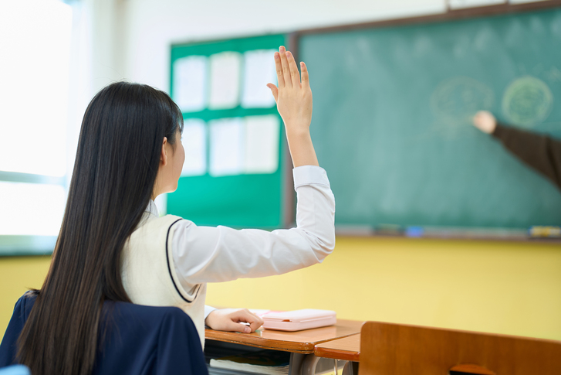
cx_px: 280
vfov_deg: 27.0
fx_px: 779
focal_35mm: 50
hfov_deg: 39.6
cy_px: 188
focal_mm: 50
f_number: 1.4
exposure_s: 1/160
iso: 125
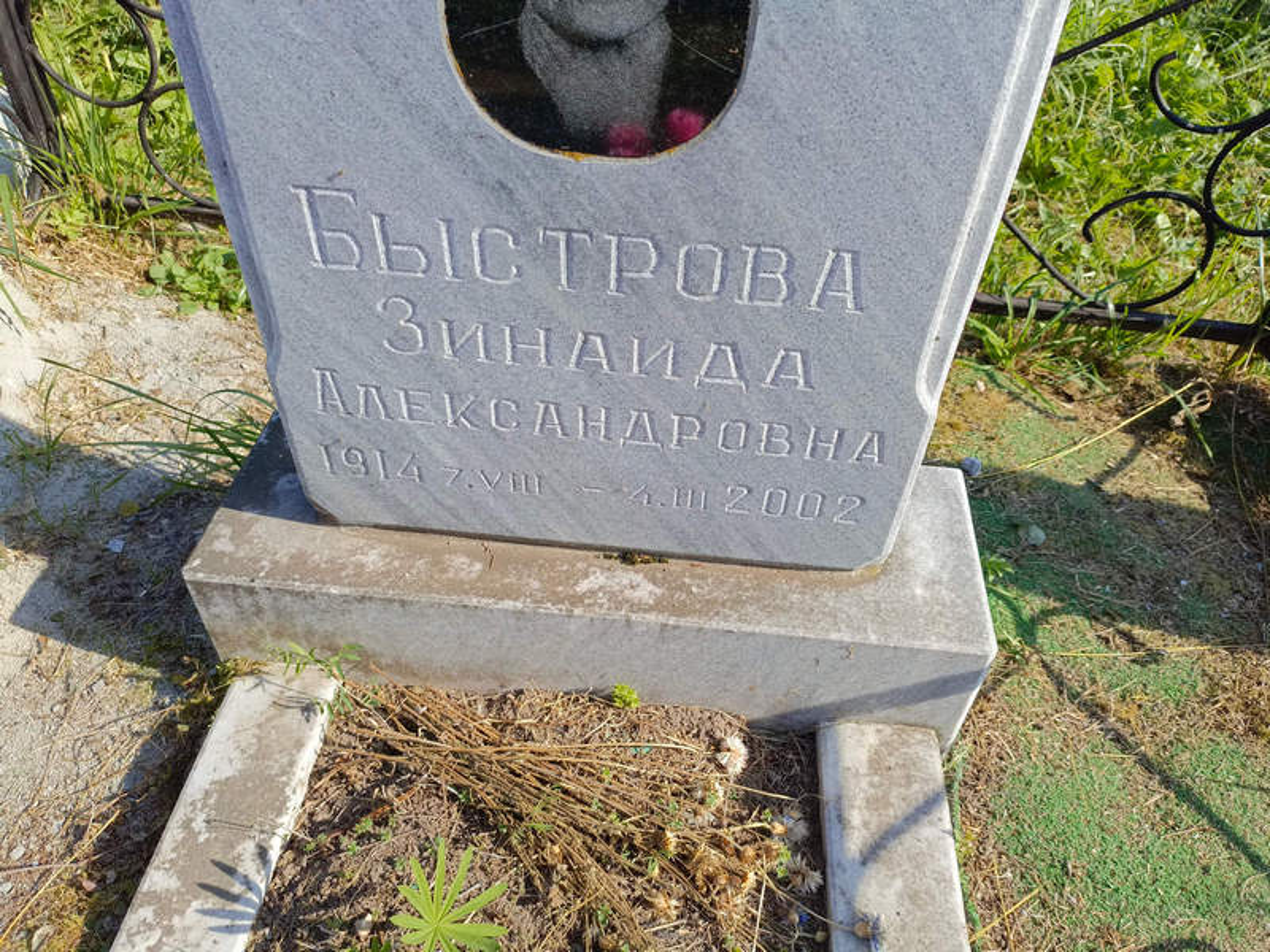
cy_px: 476
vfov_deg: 54.9
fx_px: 917
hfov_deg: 69.4
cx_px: 635
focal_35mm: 25
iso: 113
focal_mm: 4.76
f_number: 1.69
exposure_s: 1/755
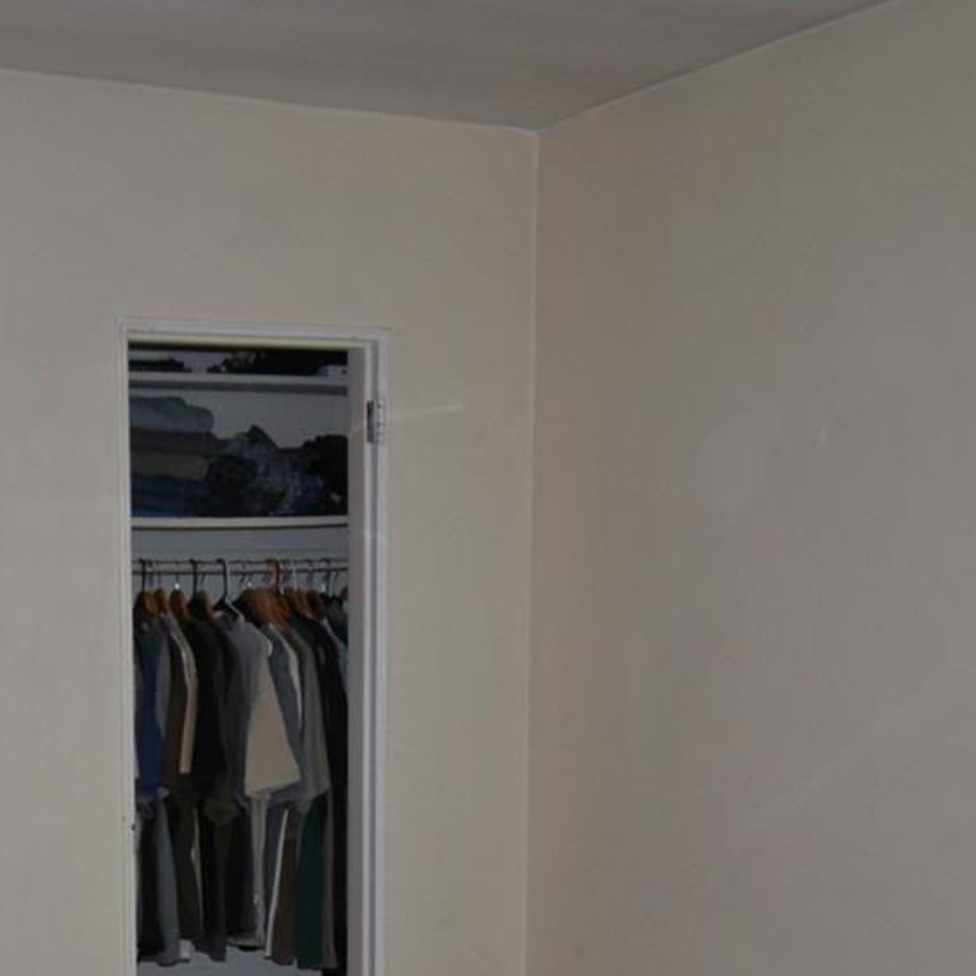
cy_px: 881
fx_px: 2073
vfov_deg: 25.6
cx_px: 142
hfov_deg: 25.8
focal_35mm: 65
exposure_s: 1/60
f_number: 4
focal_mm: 14
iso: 200
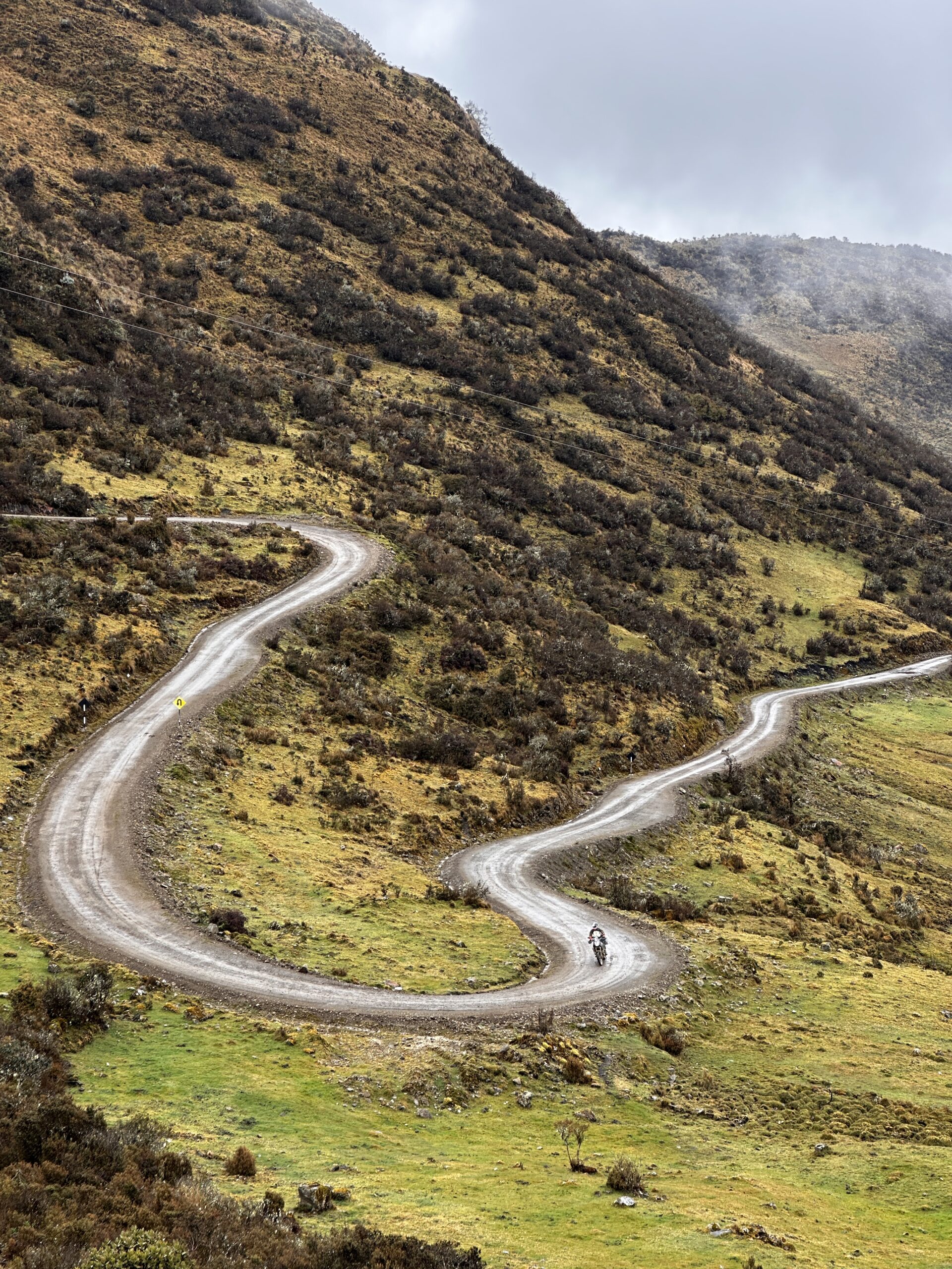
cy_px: 634
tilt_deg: -5.8
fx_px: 2824
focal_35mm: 77
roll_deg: -0.5
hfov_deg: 19.1
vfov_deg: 25.3
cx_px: 476
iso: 32
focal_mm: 9
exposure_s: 1/169
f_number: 2.8
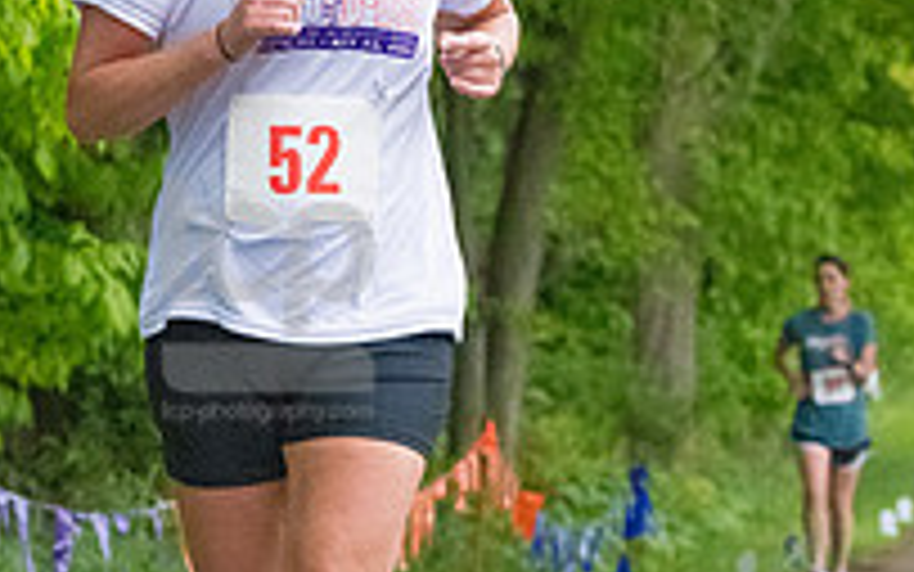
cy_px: 297
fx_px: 7599
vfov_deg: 4.3
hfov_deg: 6.9
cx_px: 268
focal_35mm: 305
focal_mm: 90
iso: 6400
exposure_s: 1/1250
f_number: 5.6
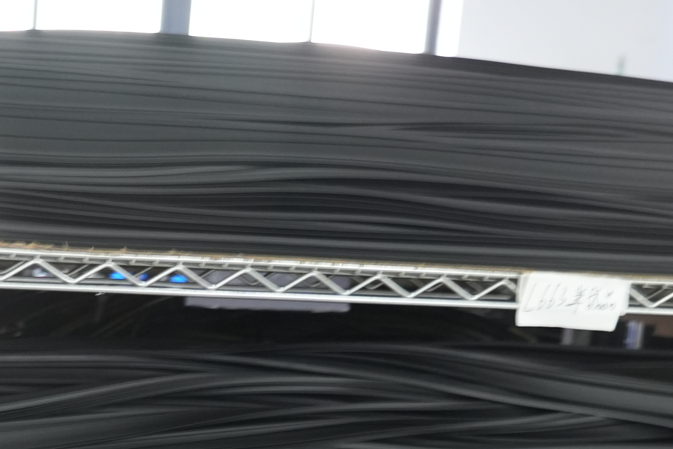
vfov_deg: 11.9
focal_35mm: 107
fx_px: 2000
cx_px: 57
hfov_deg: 18.8
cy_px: 791
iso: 1600
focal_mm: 30
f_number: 4
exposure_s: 1/30
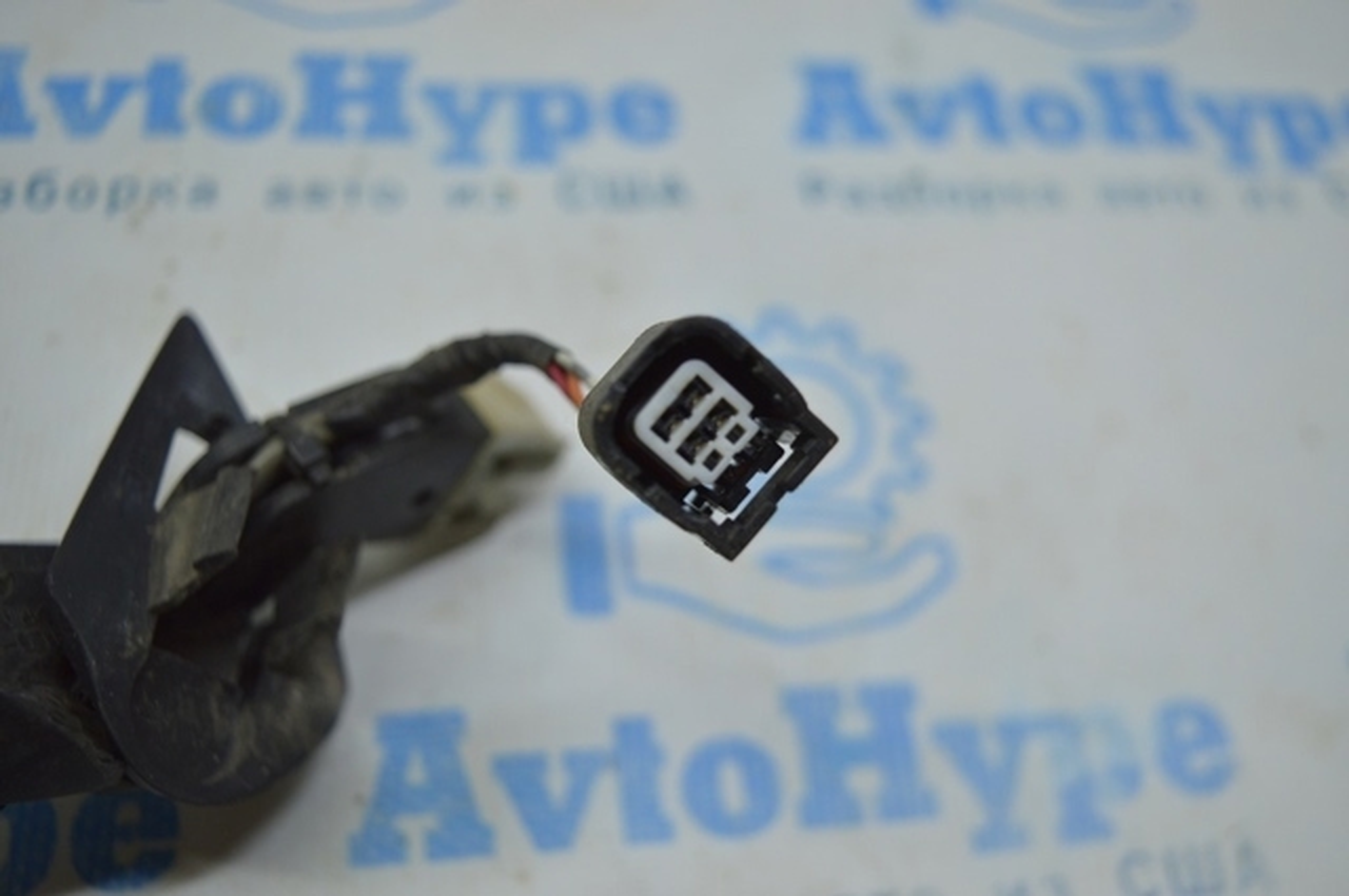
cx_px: 674
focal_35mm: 40
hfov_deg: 48.0
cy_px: 448
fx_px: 1516
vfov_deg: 32.9
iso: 400
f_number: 4
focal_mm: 27
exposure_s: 1/125
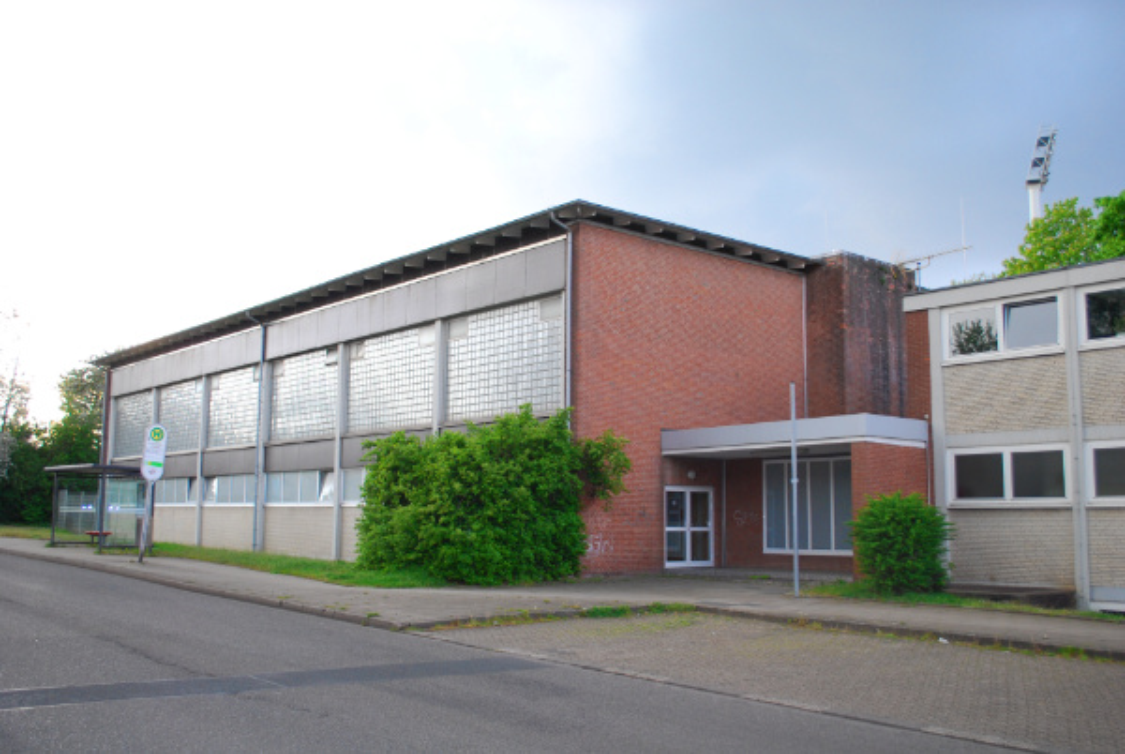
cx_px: 562
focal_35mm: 36
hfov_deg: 53.1
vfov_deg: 37.0
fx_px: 1127
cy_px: 377
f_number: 4.2
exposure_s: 1/60
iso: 400
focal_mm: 24
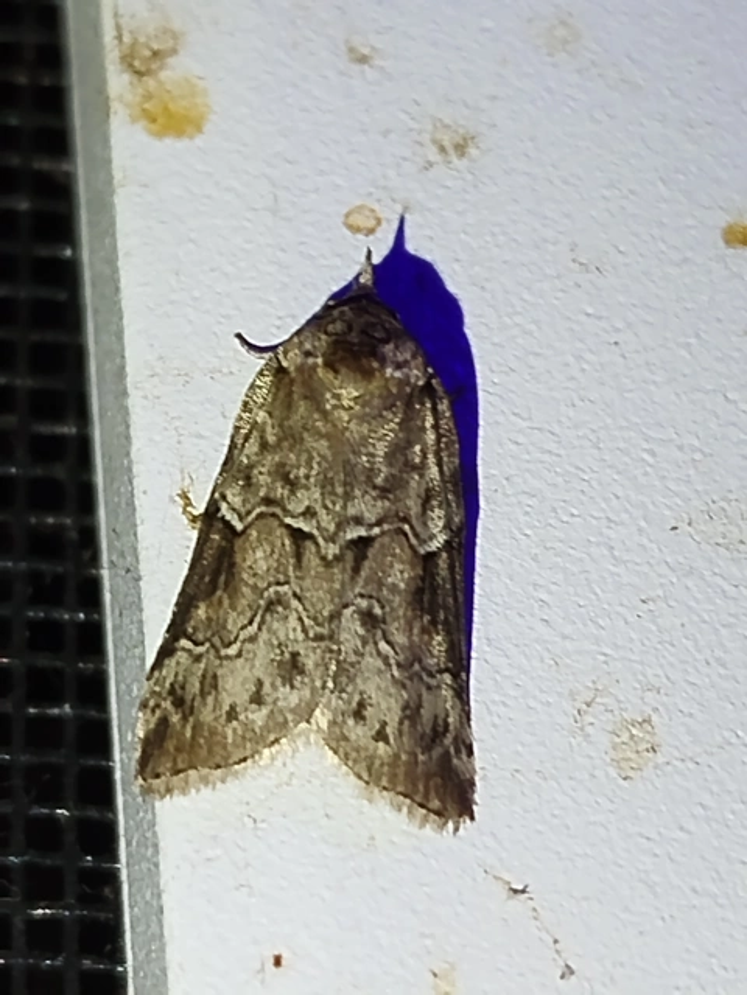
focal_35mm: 127
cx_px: 374
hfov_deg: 11.7
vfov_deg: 15.5
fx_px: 3654
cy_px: 498
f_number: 1.7
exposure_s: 1/50
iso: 80
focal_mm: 5.31
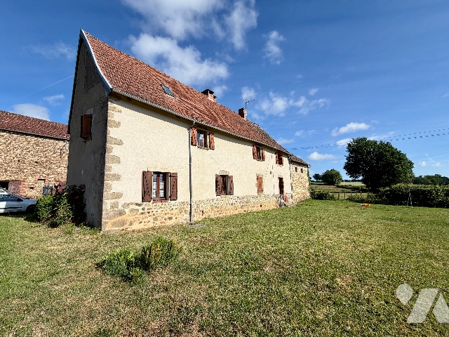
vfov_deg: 85.7
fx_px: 182
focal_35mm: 14
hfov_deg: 102.1
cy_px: 168
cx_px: 224
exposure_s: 1/1145
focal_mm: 2.22
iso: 20
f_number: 2.2
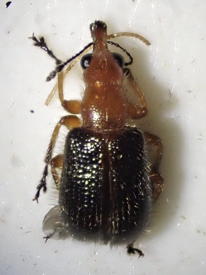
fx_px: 286
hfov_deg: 39.6
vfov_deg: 51.4
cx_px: 103
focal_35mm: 36
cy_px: 138
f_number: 3.5
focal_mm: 6.37
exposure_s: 1/800
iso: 800
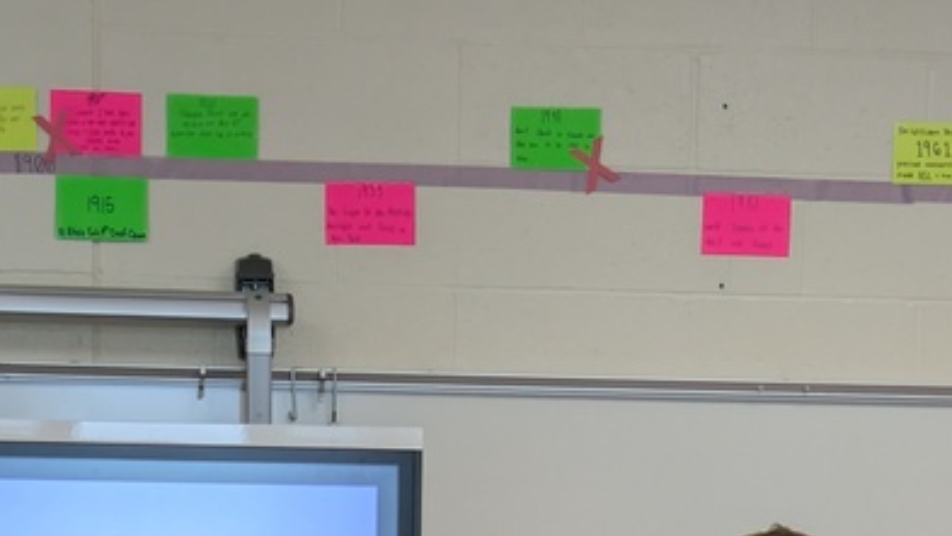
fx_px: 3660
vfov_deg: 7.8
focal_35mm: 145
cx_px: 367
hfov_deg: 14.8
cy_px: 1215
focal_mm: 5.43
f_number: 1.89
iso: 86
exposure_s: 1/120
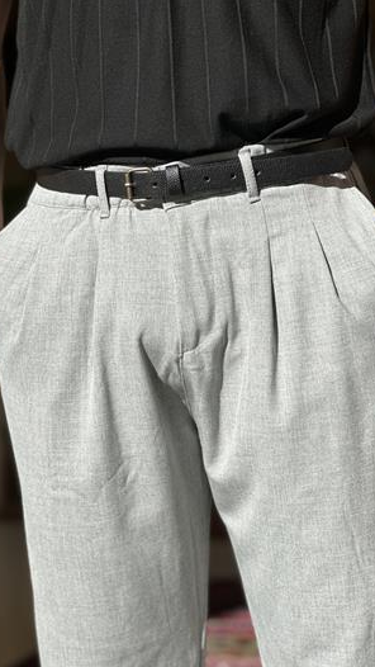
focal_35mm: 85
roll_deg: +1.7
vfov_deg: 25.0
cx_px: 220
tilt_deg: +0.0
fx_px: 1502
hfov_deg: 14.2
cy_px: 335
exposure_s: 1/769
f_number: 2.8
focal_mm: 9
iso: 32
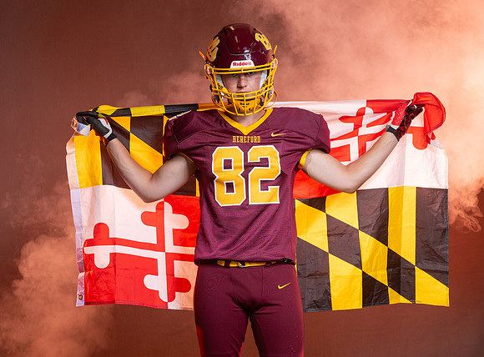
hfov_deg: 12.6
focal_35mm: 158
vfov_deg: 9.3
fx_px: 2198
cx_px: 212
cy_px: 173
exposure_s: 1/160
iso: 80
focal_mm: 135
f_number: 4.5
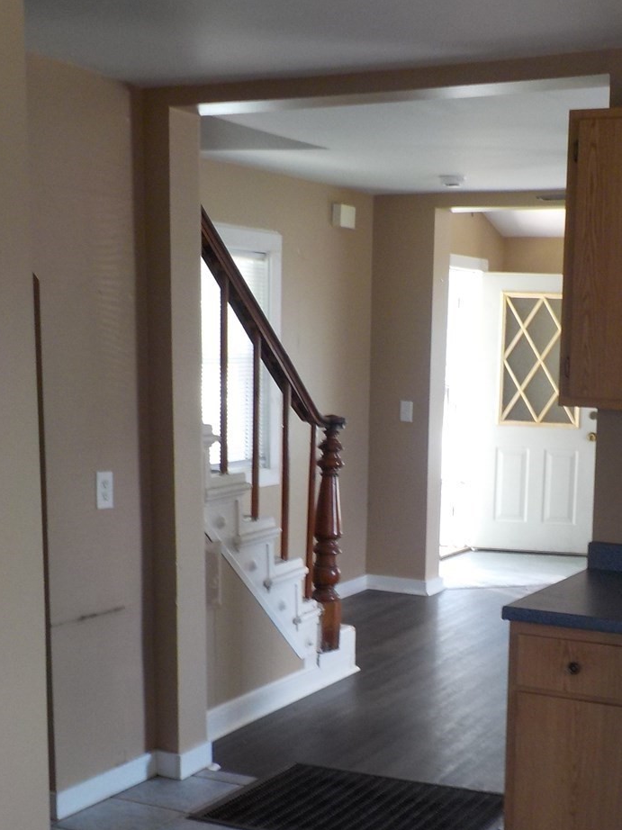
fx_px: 1198
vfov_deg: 37.8
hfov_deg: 28.6
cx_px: 485
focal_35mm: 50
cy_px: 546
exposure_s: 1/30
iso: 140
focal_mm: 4.1
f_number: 3.3
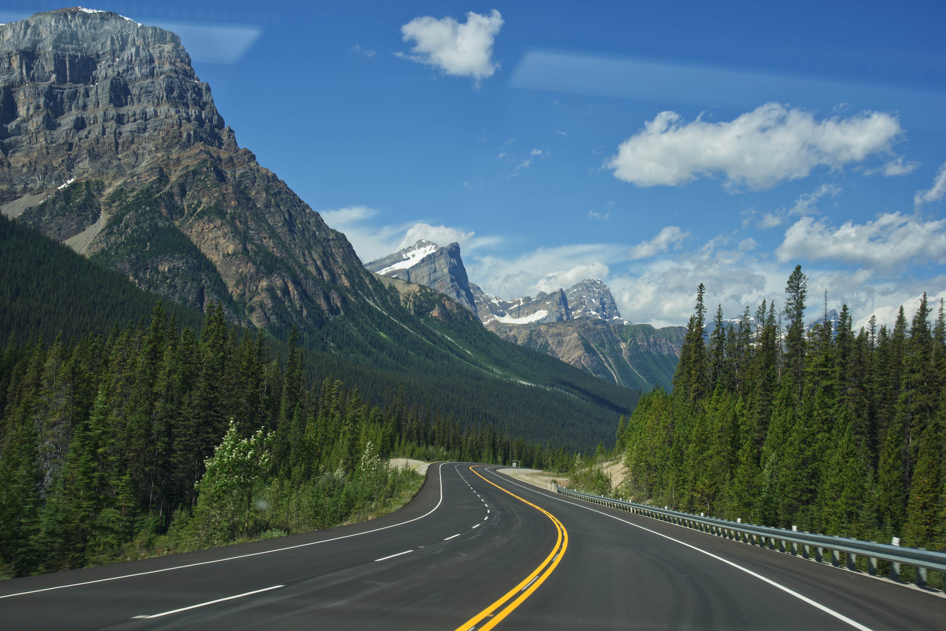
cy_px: 316
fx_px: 1209
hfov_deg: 42.7
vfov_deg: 29.3
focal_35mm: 46
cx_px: 473
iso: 100
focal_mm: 46
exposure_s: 1/125
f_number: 11
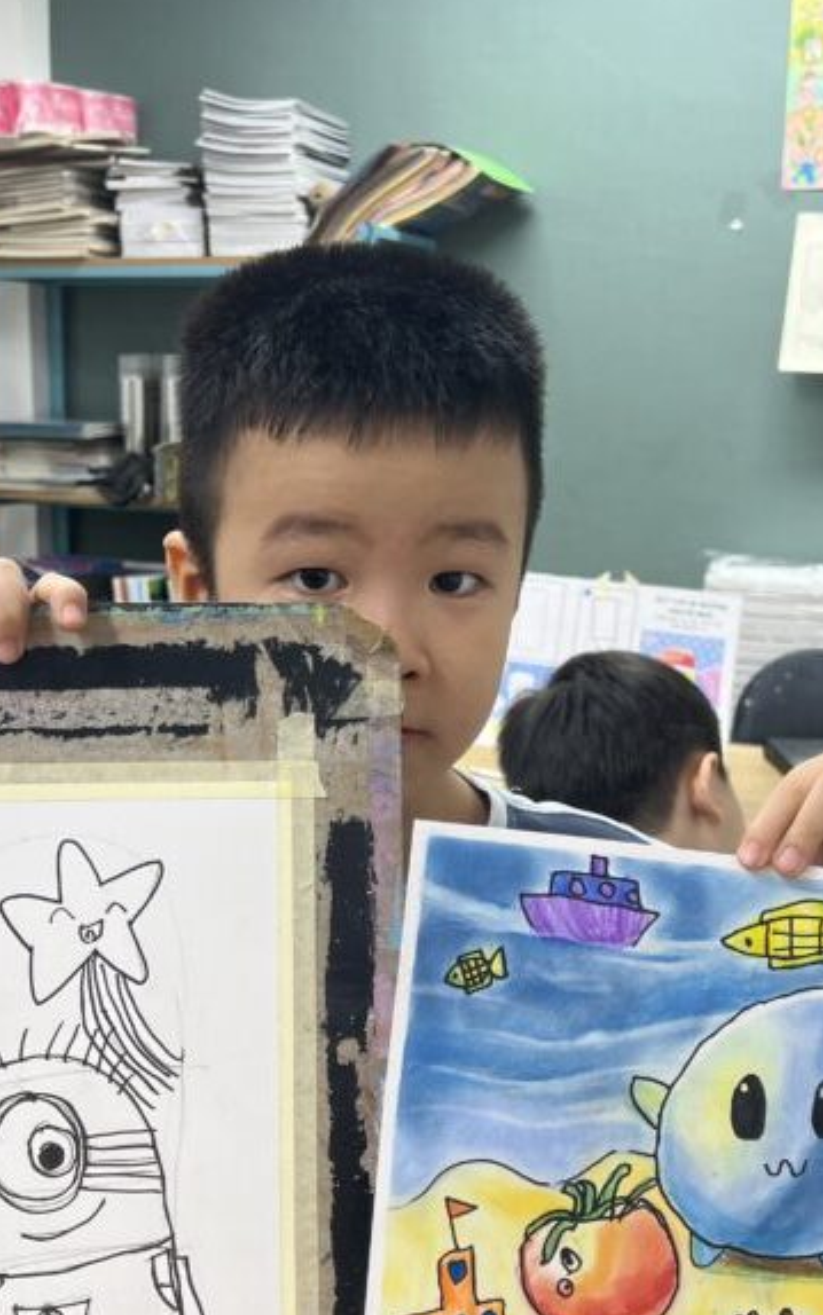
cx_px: 436
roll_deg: -0.1
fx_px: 1722
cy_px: 726
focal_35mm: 48
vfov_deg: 41.8
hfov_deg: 26.9
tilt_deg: -10.6
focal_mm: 5.7
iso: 64
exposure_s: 1/100
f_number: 1.5
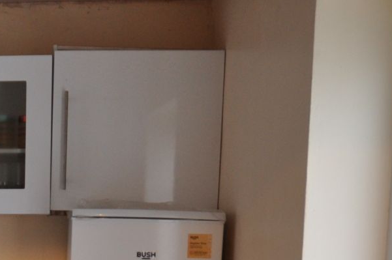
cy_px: 412
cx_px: -164
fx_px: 1000
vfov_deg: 13.8
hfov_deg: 19.7
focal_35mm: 92
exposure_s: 1/60
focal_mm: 18
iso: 500
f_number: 4
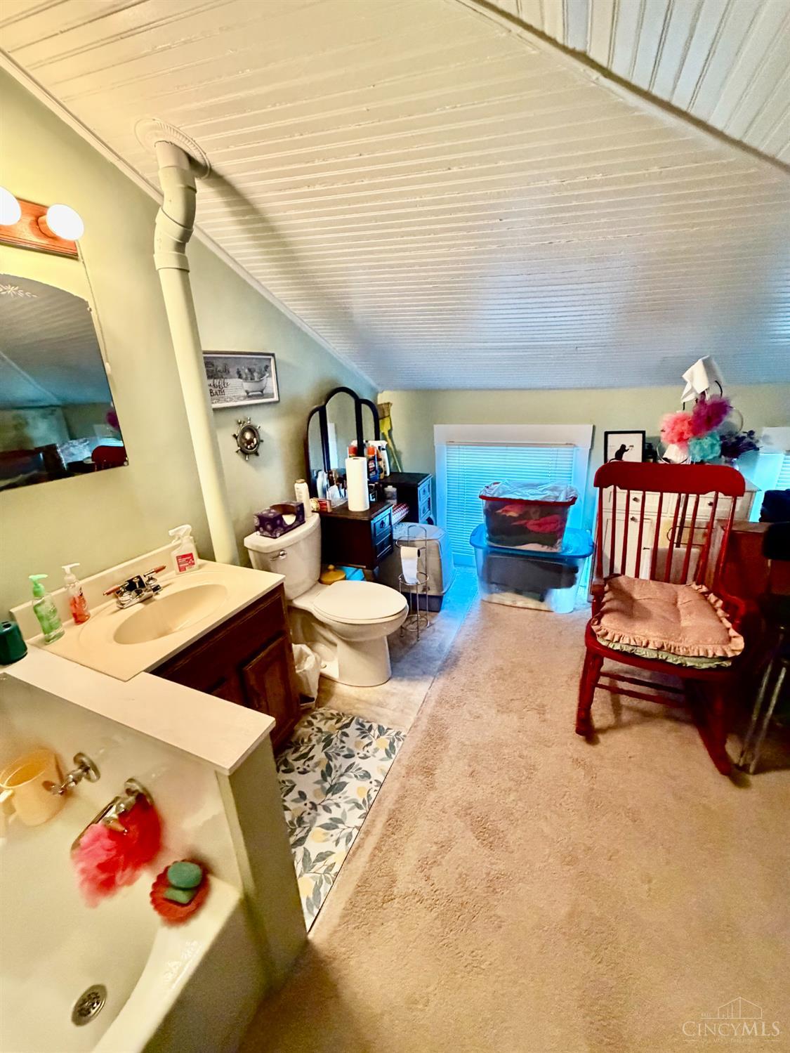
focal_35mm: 14
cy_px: 526
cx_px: 395
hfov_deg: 85.7
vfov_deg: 102.0
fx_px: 426
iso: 800
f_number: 2.2
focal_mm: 2.22
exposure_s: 1/60
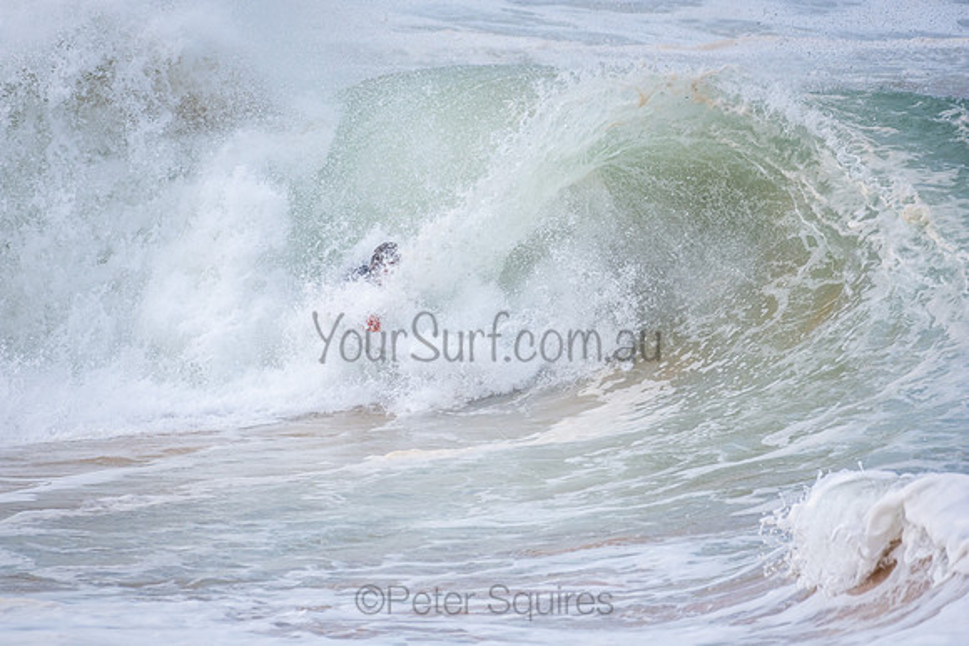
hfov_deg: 2.7
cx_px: 484
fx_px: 20191
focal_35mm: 750
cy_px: 323
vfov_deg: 1.8
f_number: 5.6
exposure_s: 1/1000
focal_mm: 500
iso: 200
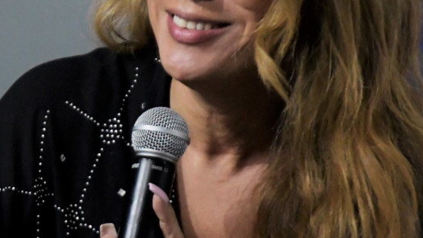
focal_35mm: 354
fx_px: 3971
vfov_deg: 3.4
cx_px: 15
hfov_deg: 6.1
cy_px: 85
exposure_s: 1/320
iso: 5000
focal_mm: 80
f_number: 4.5
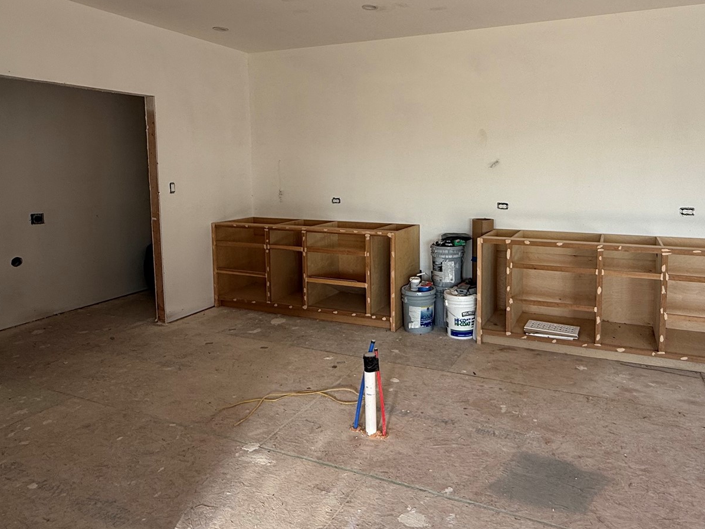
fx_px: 489
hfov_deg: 70.9
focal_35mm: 24
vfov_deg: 56.2
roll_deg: -0.4
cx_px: 423
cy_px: 200
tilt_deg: -4.3
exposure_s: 1/121
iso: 50
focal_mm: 2.22
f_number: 2.2
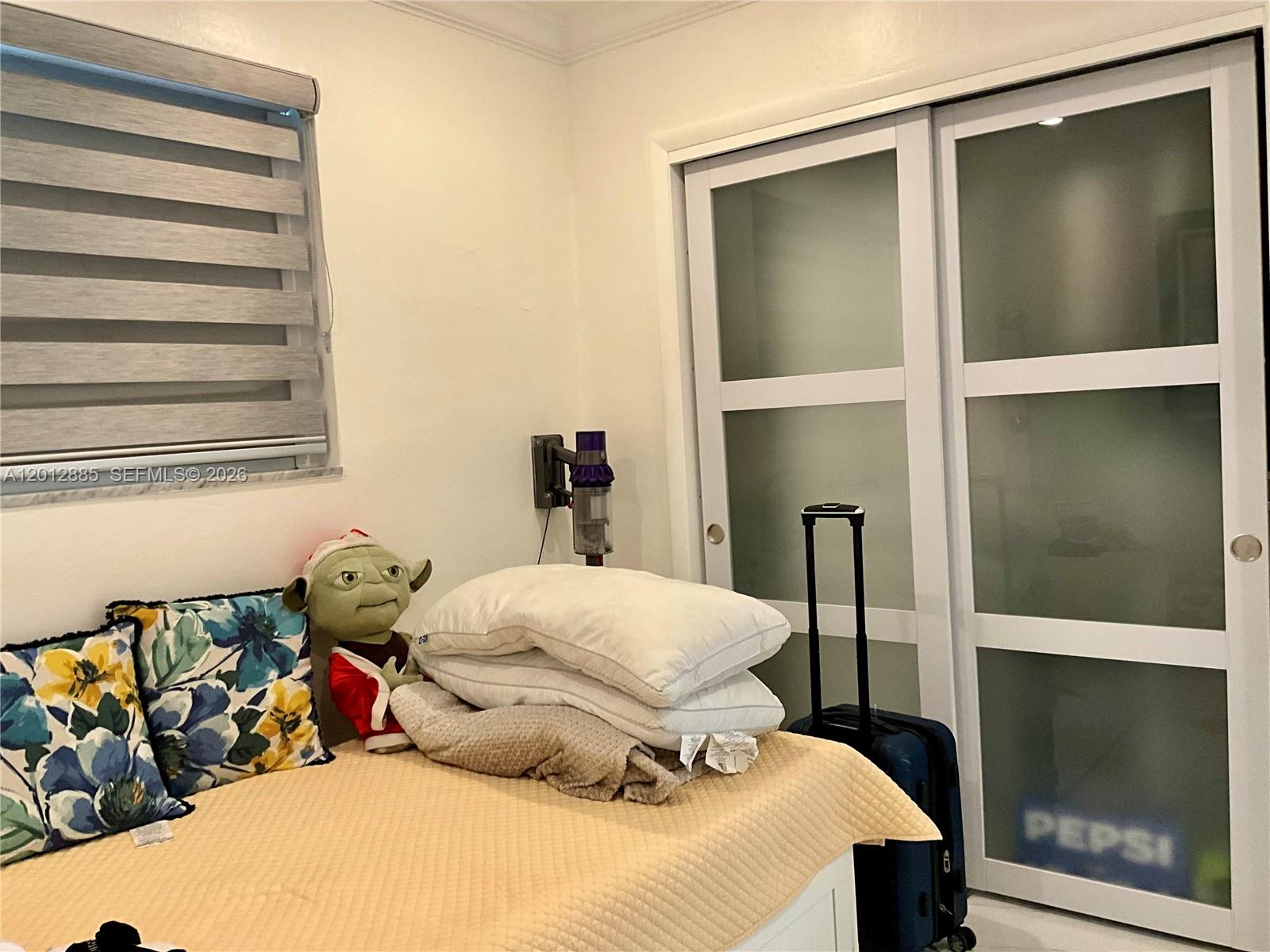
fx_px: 1064
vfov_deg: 48.2
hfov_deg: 61.7
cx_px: 635
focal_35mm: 29
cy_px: 476
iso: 160
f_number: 1.8
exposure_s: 1/59
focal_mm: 3
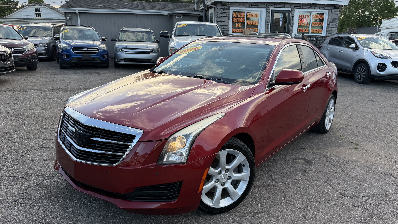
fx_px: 285
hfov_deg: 69.9
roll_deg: -0.2
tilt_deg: -14.1
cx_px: 201
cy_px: 112
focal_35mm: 27
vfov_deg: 42.9
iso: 100
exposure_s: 1/695
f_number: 1.78
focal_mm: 6.76
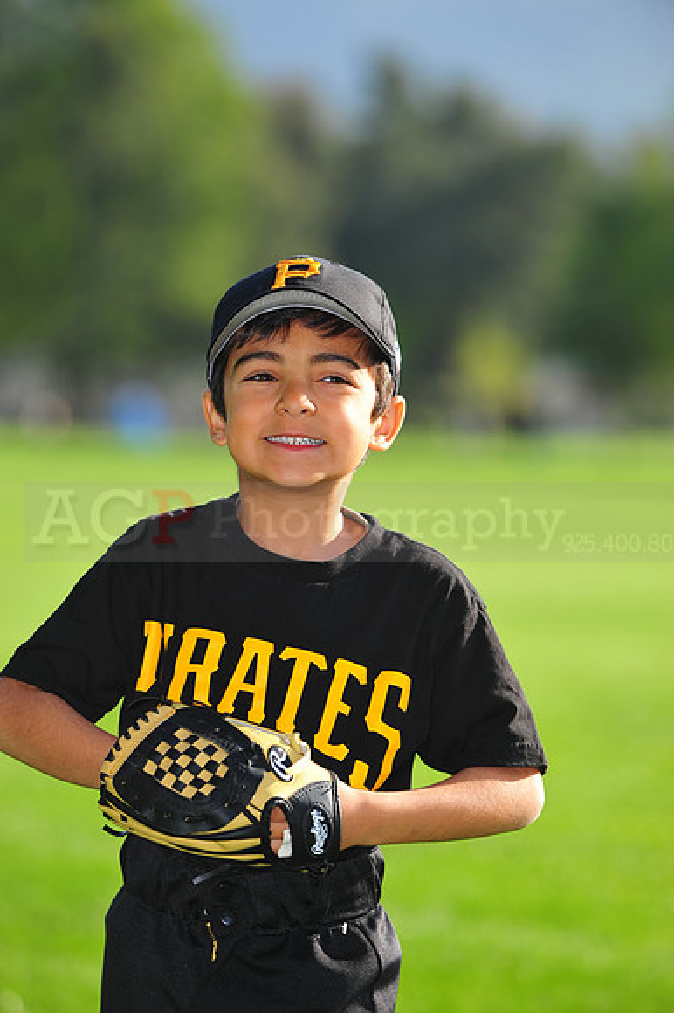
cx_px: 337
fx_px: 5623
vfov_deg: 10.3
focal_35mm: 200
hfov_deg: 6.9
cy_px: 506
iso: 200
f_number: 5
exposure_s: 1/500
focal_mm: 200
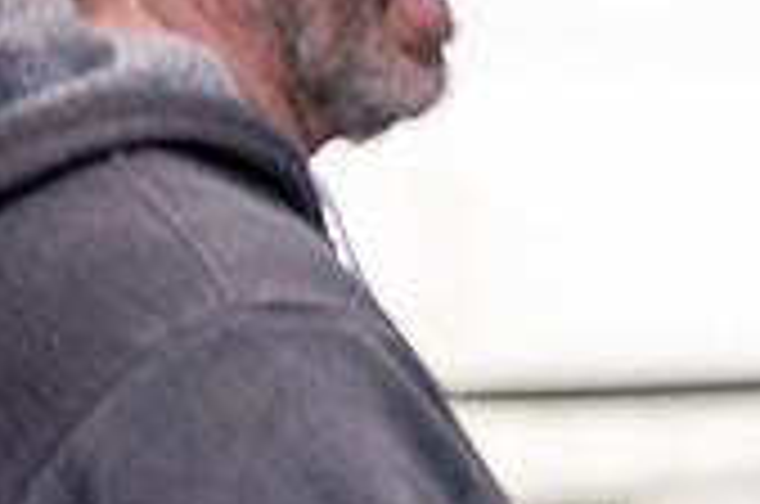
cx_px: 1291
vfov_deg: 3.2
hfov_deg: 4.8
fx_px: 9061
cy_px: 34
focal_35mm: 430
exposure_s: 1/640
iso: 2000
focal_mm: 125
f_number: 2.8
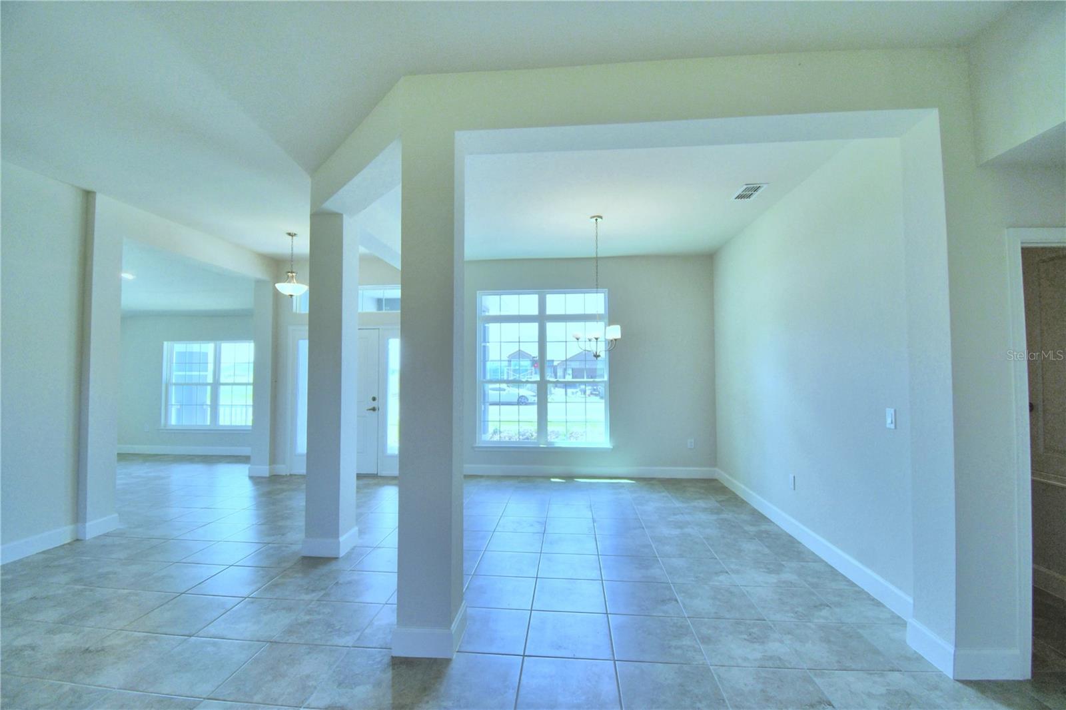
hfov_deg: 100.4
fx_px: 444
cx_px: 533
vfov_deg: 77.3
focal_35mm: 15
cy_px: 355
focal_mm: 10
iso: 200
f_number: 4.5
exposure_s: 1/160
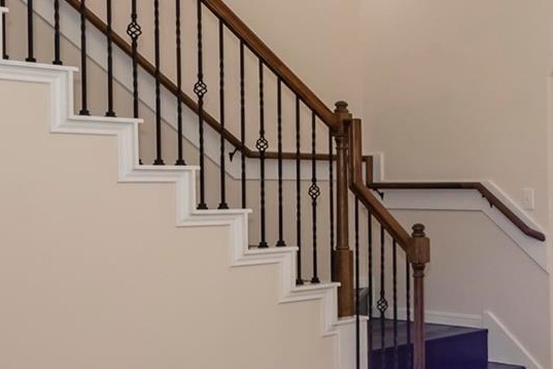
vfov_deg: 22.2
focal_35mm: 61
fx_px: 937
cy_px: 160
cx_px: 645
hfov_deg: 28.9
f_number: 10
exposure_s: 1/80
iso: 2500
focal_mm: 16
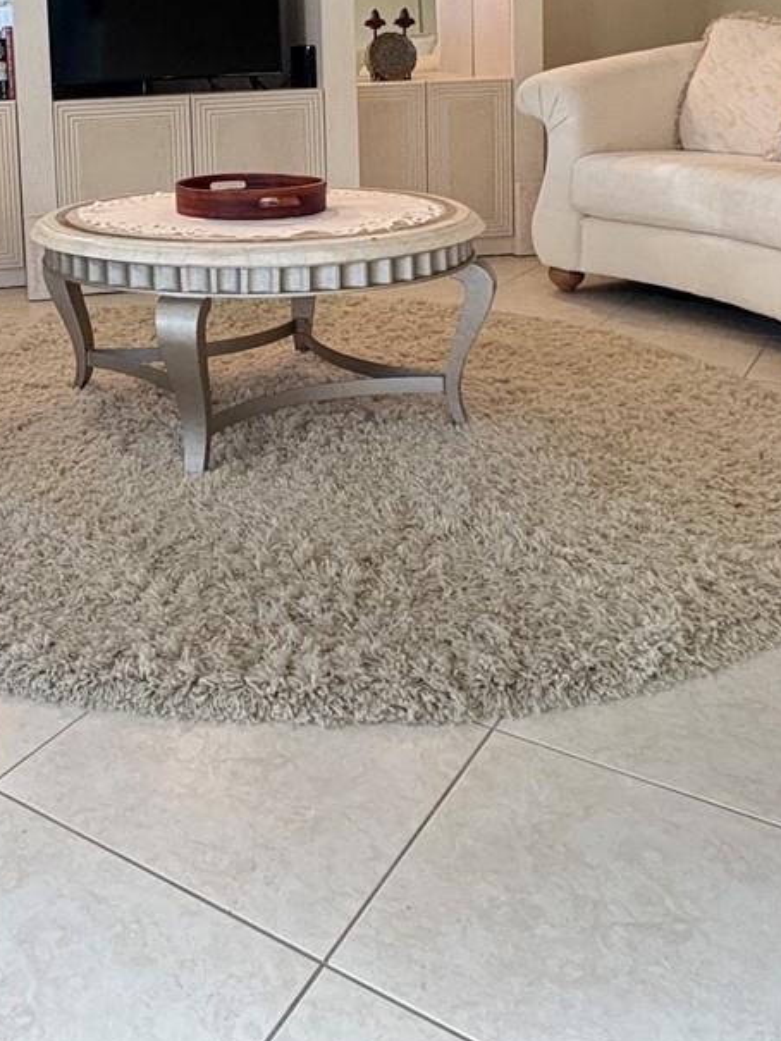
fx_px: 1113
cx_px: 139
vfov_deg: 46.7
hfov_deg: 37.1
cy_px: 170
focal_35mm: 37
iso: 640
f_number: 2.2
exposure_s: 1/60
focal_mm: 2.22
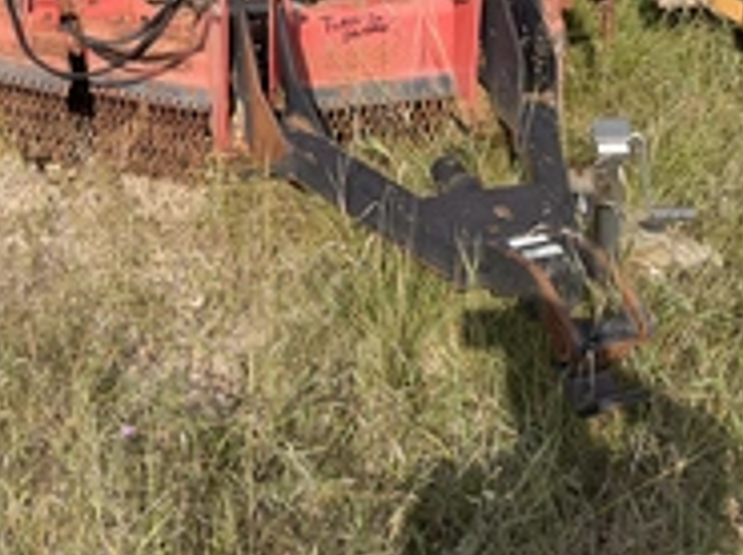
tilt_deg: -17.0
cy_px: -40
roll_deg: +1.4
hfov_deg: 36.3
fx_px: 1114
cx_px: 213
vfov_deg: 26.0
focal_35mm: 52
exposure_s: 1/4673
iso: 100
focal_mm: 6.76
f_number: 1.78
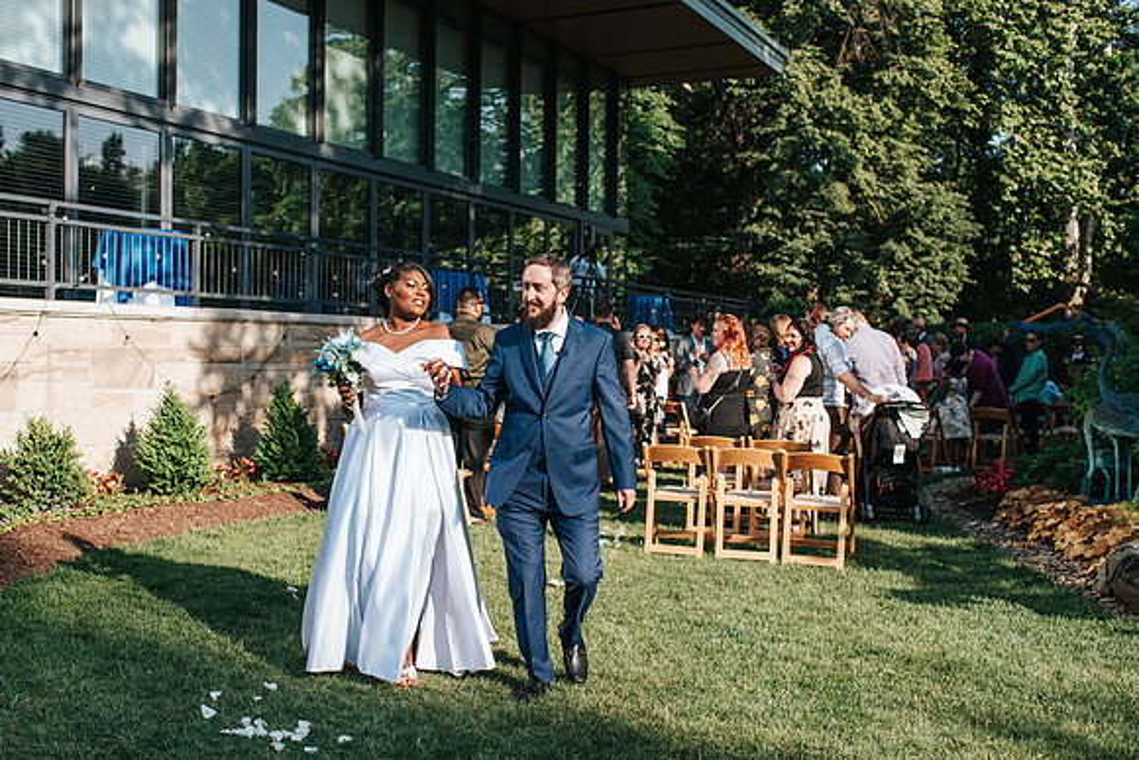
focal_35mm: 44
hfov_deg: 44.3
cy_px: 411
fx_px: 1394
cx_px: 482
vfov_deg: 30.5
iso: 100
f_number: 3.2
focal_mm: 35
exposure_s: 1/640
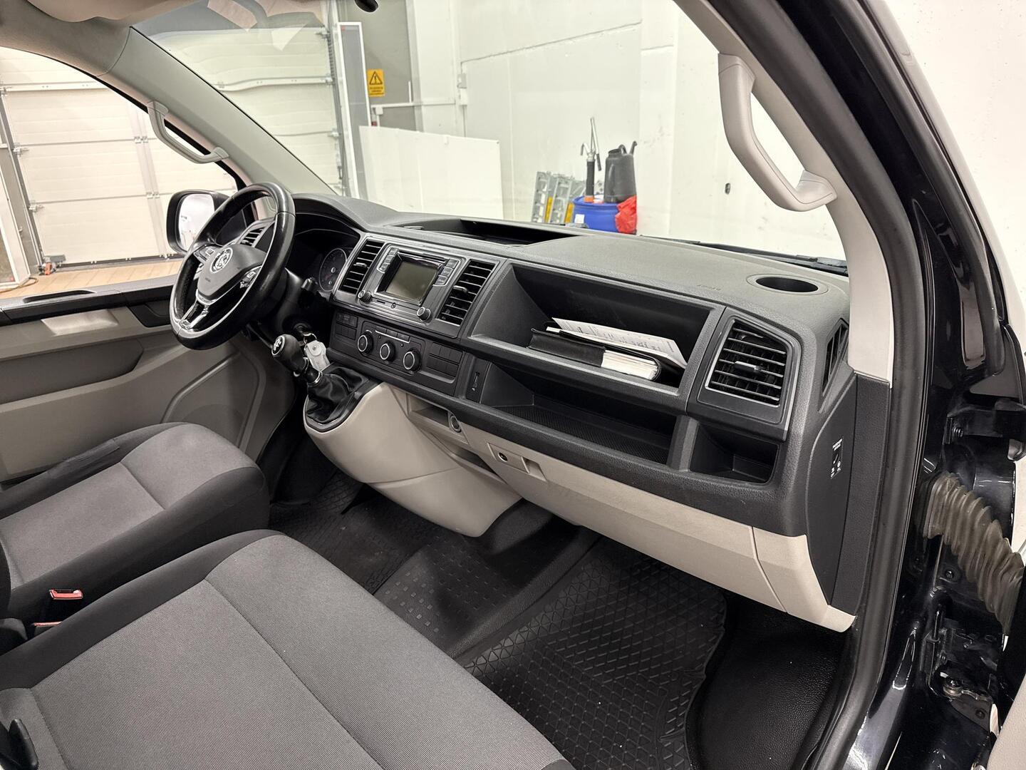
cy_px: 385
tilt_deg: -20.3
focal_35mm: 24
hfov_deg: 71.6
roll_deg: +1.7
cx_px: 513
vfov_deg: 56.8
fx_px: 711
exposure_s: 1/50
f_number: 1.78
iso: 250
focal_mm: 6.76
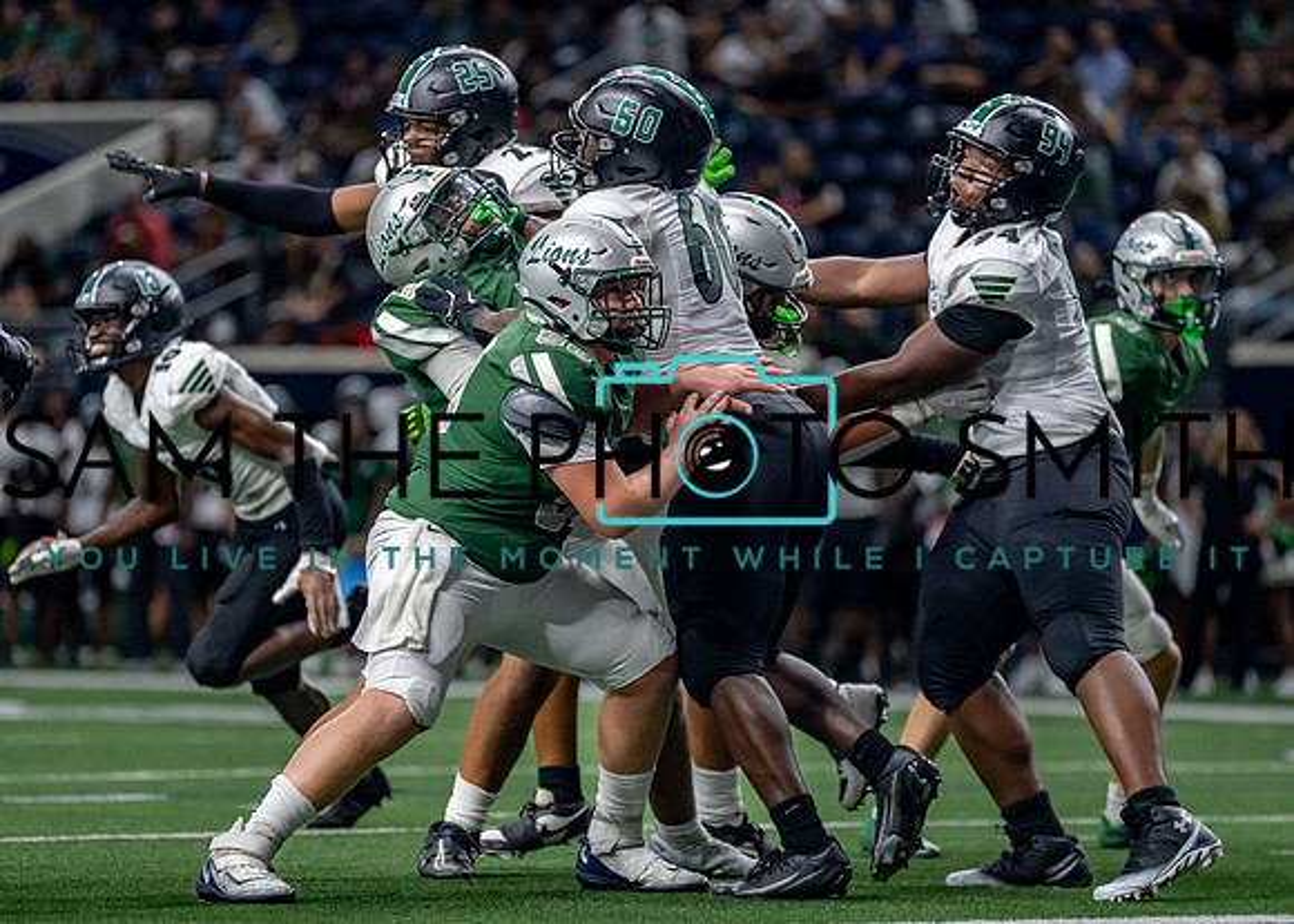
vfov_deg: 5.6
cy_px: 537
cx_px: 578
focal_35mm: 259
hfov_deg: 7.8
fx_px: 9510
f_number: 2.8
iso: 1600
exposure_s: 1/1000
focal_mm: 200
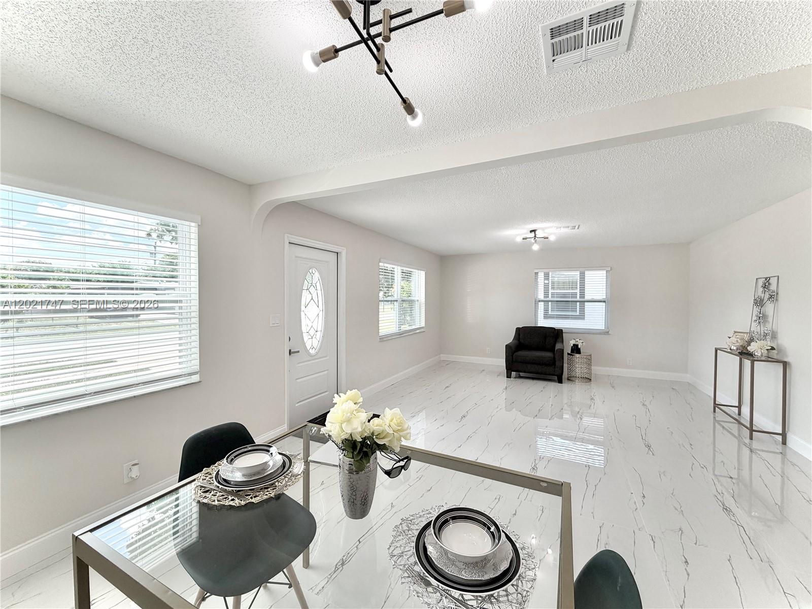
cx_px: 406
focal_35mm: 14
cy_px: 304
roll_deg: -0.1
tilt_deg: -0.5
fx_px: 328
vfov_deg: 85.7
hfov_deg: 102.1
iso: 50
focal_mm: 2.22
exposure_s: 1/190
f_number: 2.2
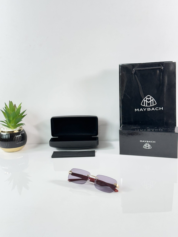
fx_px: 329
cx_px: 89
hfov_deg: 30.3
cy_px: 118
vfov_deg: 39.7
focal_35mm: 48
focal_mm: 6.86
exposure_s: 1/100
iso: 100
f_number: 1.78
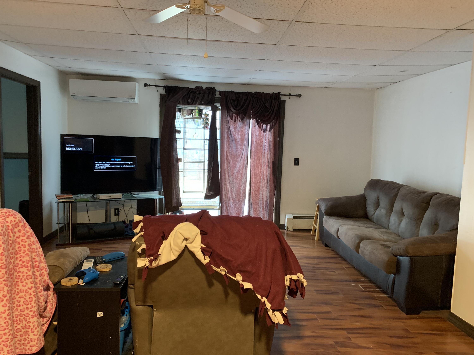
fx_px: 356
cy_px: 178
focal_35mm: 26
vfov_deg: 53.1
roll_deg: -1.5
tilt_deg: -3.8
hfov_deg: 67.3
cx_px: 237
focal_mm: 4.25
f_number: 1.8
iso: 500
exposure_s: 1/30
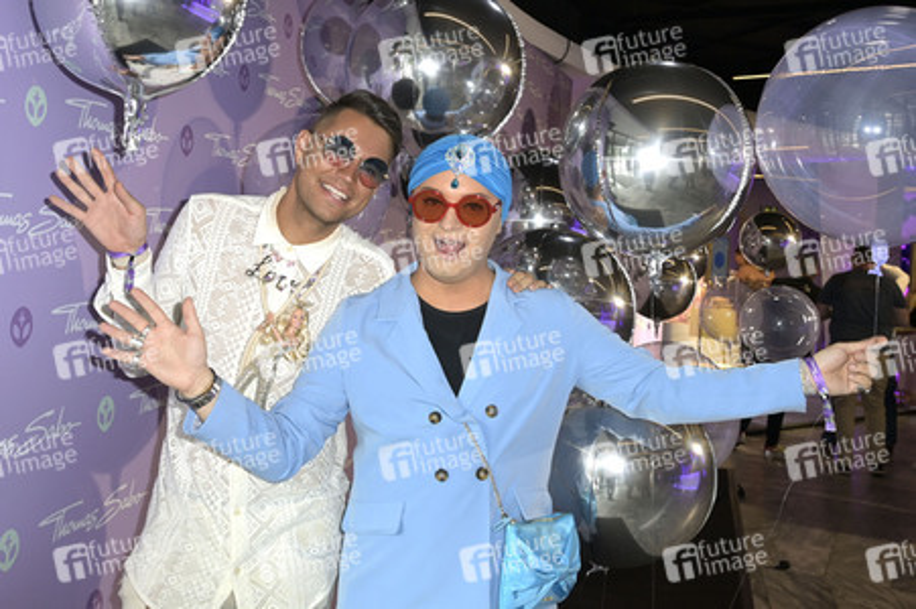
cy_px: 304
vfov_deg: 41.1
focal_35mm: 32
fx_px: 814
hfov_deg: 58.8
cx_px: 458
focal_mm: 32
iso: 1000
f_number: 6.3
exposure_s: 1/200
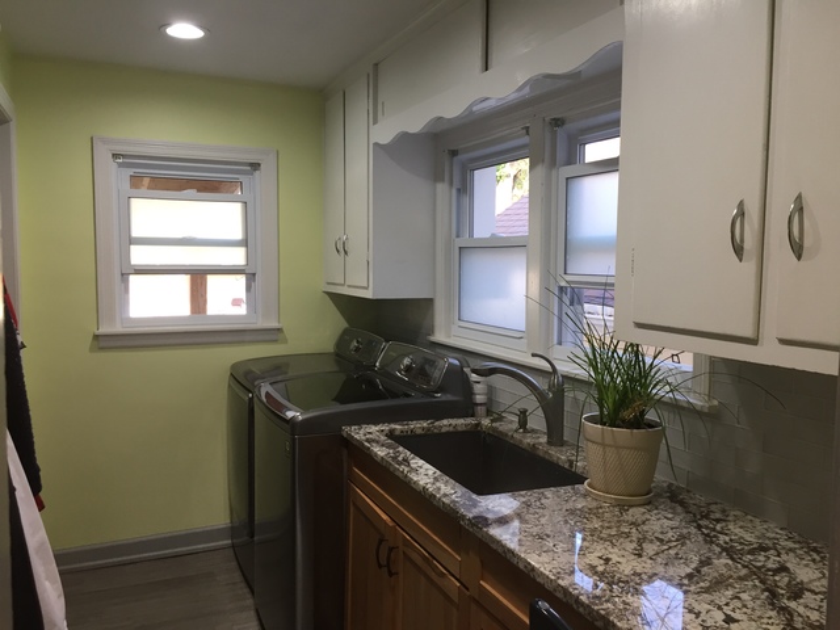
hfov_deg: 61.7
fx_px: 704
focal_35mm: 29
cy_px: 315
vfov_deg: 48.2
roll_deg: -2.3
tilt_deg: -4.2
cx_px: 420
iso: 40
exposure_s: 1/40
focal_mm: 4.15
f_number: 2.2
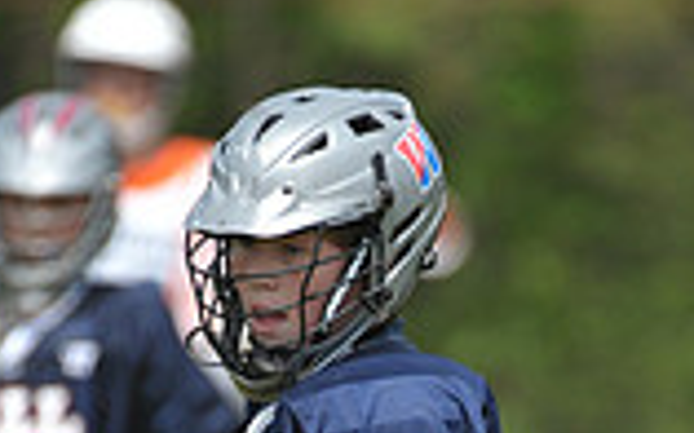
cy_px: 676
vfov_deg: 0.9
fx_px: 28531
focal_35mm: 1509
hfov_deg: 1.4
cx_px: 402
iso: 640
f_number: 4
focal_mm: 400
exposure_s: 1/3200
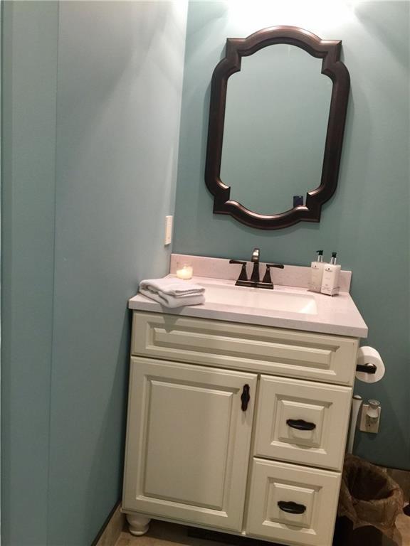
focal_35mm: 29
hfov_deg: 48.2
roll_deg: -5.5
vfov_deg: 61.7
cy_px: 273
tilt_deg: -10.3
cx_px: 205
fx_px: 458
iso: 80
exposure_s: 1/15
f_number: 2.2
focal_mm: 4.15
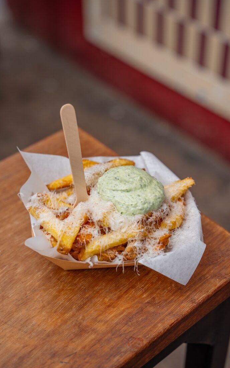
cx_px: 118
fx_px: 642
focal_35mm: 64
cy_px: 184
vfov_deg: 32.0
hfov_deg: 20.3
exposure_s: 1/2000
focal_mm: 62
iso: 100
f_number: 2.8
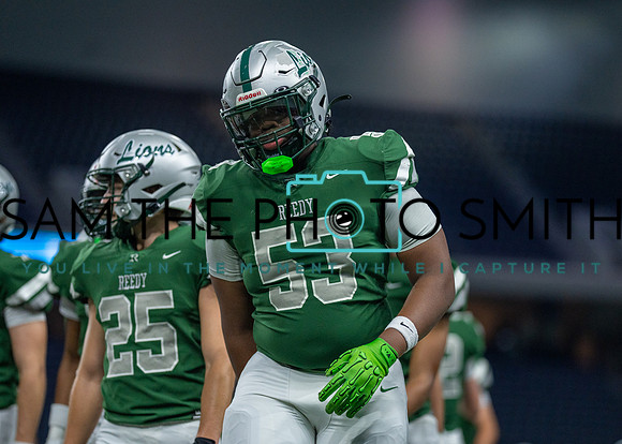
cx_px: 324
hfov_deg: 12.5
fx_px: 2832
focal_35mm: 160
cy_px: 250
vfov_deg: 9.0
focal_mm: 135
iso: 1000
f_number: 1.8
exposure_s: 1/2000
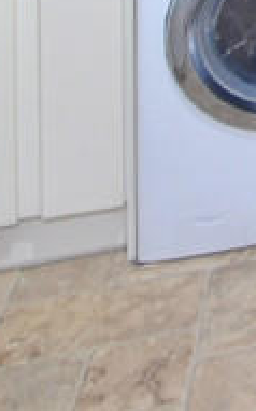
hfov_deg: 11.8
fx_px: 917
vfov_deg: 22.1
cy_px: -156
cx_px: 678
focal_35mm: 82
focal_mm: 10
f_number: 4
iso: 360
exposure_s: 1/30
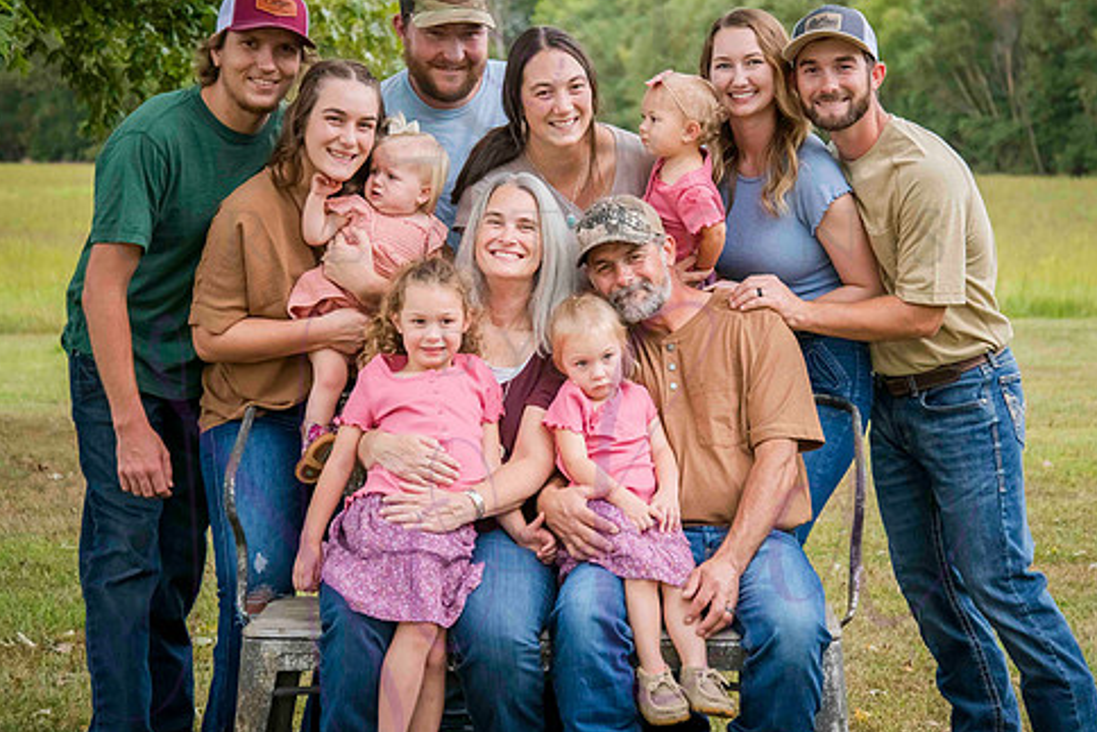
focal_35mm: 93
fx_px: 2835
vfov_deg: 14.7
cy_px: 313
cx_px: 592
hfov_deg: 21.9
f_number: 4.5
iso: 400
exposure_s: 1/640
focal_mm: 70
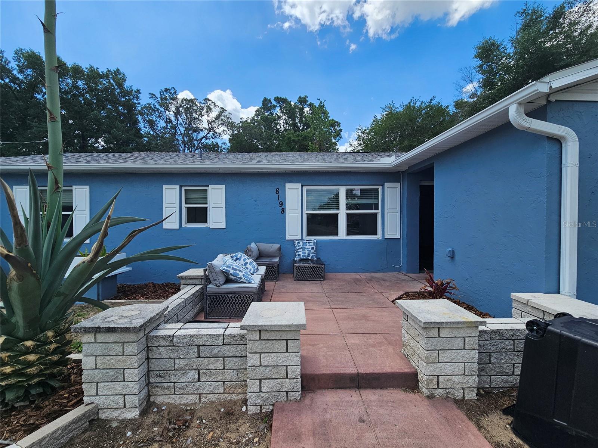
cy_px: 224
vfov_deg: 89.9
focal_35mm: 13
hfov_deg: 106.2
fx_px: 225
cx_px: 299
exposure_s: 1/1480
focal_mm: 2.2
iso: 50
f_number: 2.2
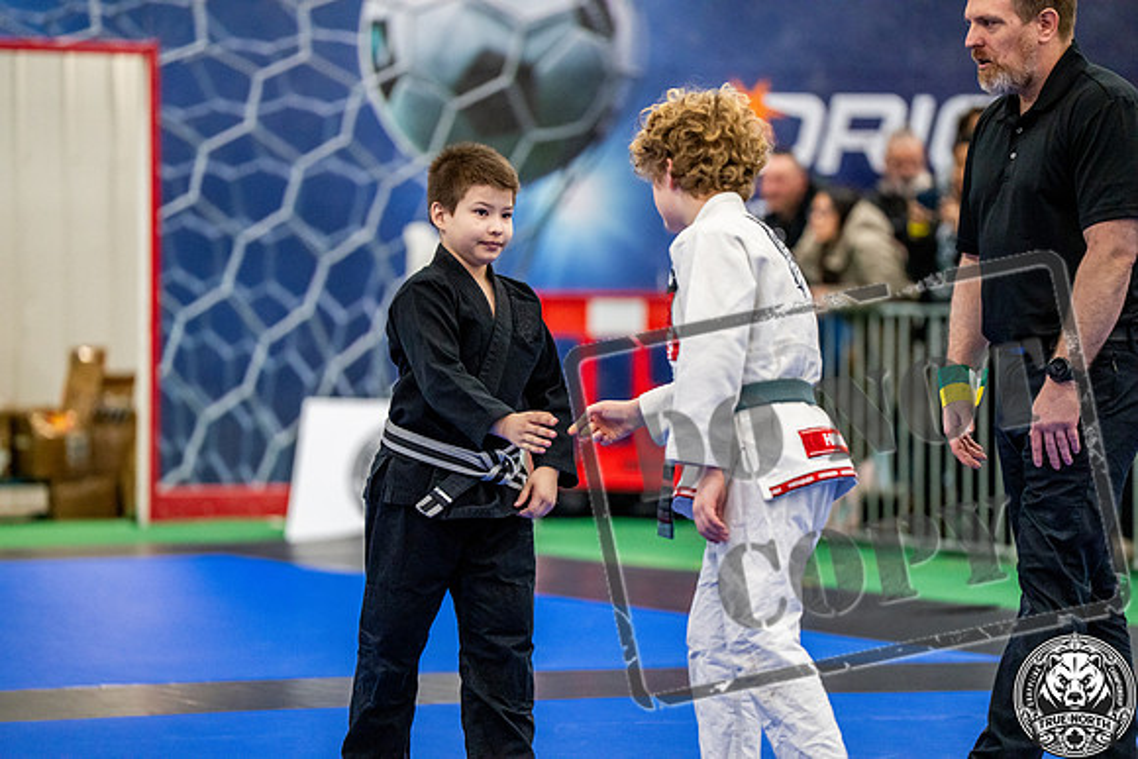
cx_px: 569
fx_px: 5944
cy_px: 380
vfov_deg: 7.3
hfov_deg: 10.9
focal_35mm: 188
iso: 5000
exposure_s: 1/500
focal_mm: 188
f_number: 2.8
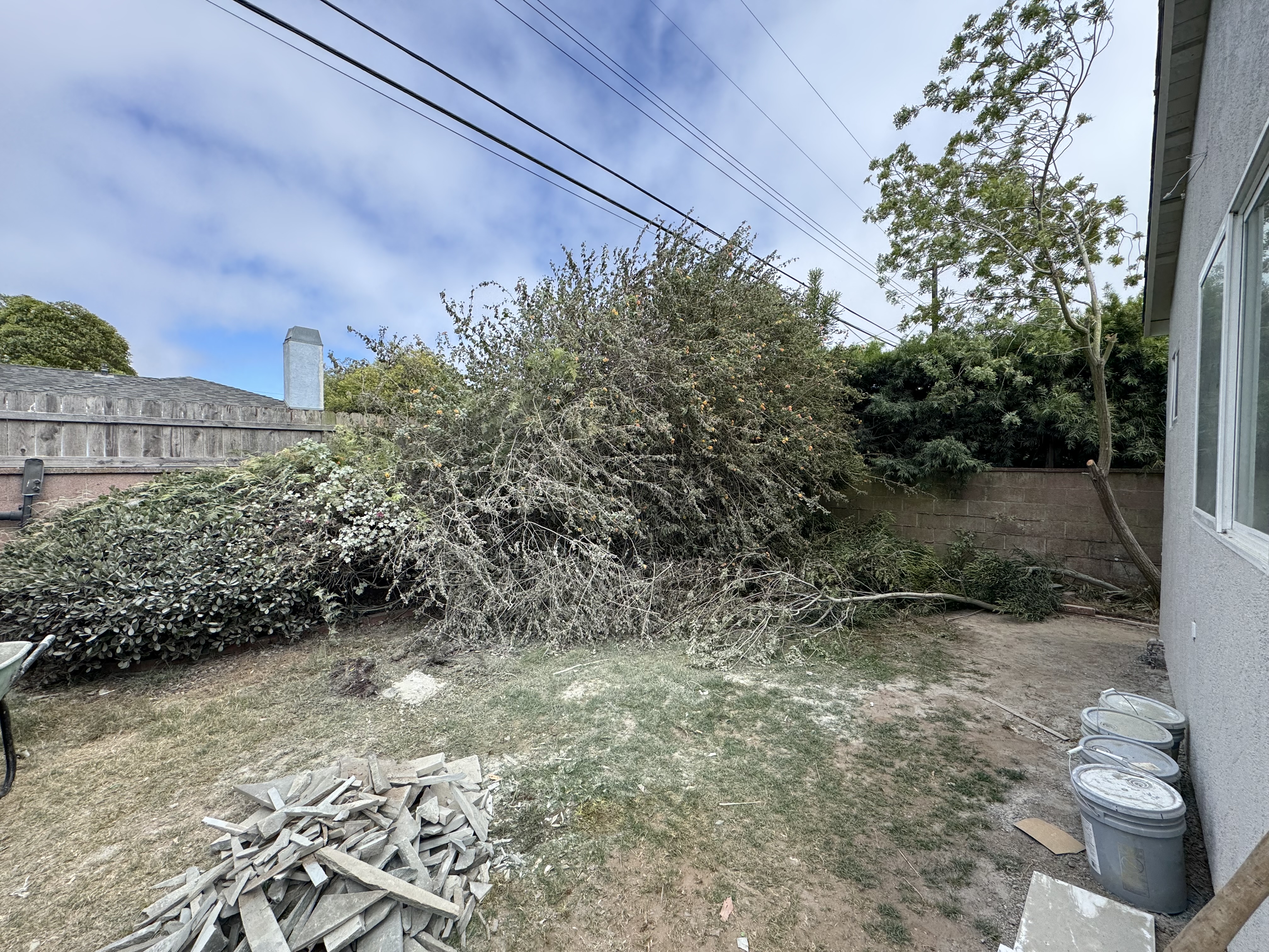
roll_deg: -0.5
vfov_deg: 85.7
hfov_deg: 102.1
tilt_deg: -2.5
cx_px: 634
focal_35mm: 14
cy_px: 476
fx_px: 513
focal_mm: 2.22
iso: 40
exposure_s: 1/625
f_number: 2.2
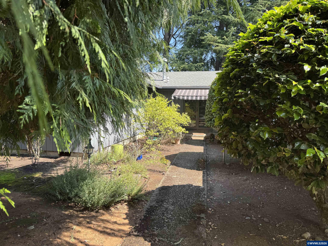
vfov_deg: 56.8
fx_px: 227
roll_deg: -1.4
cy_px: 123
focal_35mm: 24
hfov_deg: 71.6
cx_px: 164
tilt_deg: -3.2
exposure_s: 1/651
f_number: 1.78
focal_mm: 6.76
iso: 80
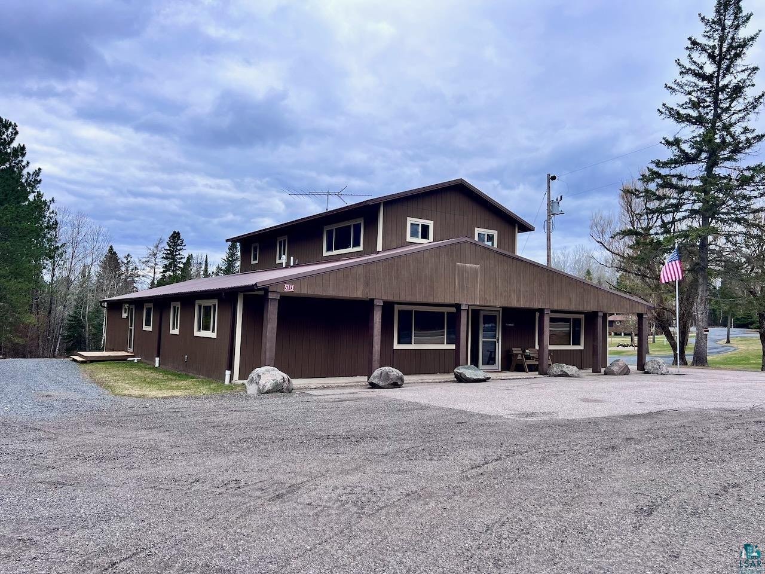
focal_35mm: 26
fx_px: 575
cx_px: 382
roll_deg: -2.0
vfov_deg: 53.1
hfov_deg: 67.3
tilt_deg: +2.8
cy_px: 287
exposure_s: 1/1344
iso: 50
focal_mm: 5.7
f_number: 1.5
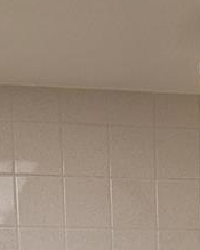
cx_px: 70
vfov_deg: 12.3
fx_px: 911
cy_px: 606
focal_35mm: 123
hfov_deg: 12.5
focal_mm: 5.4
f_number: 1.8
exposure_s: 1/120
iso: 100
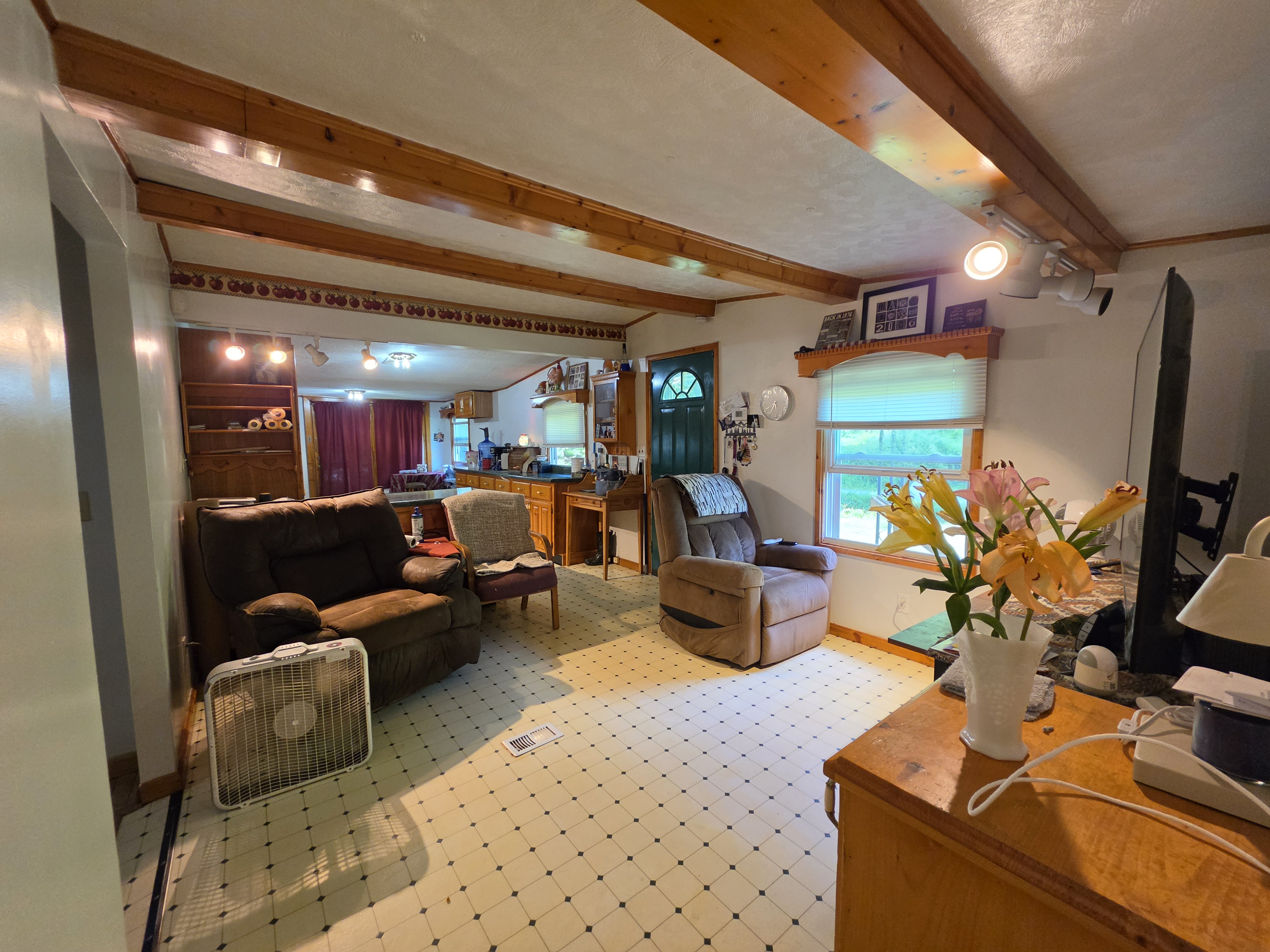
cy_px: 476
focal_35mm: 13
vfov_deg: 89.9
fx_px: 477
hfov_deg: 106.2
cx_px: 635
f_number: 1.9
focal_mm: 2.2
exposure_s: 1/120
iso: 250
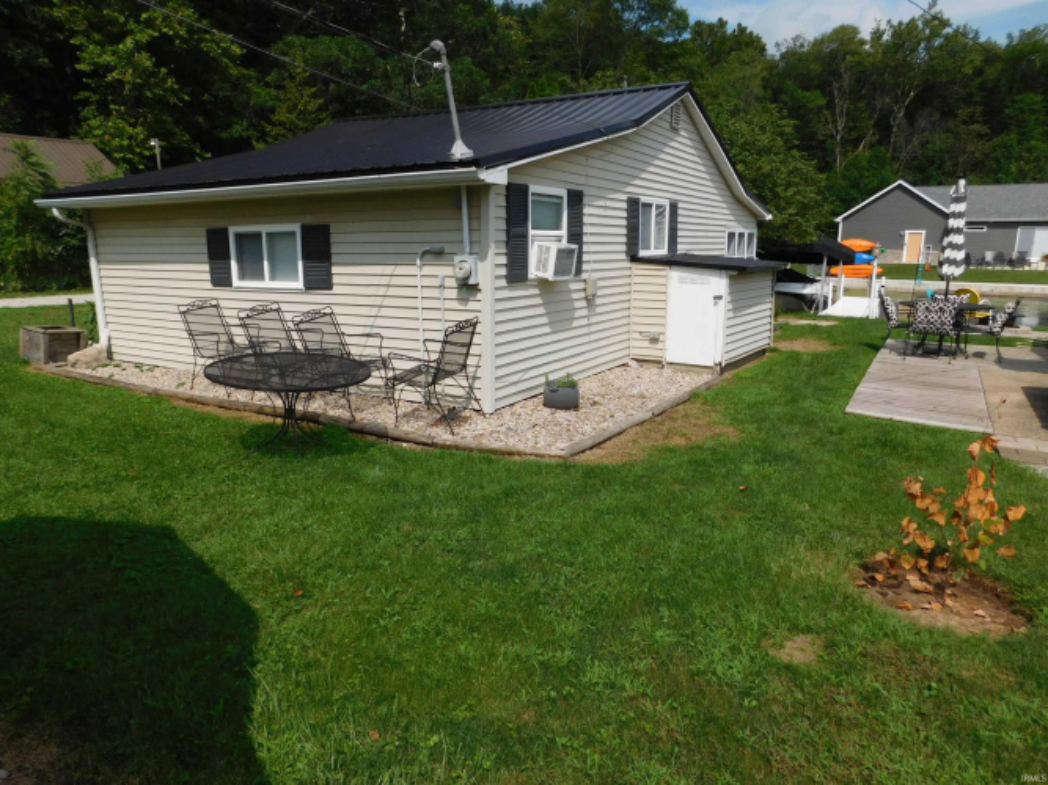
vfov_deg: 56.8
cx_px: 524
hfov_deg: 71.6
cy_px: 392
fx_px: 726
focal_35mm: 24
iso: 125
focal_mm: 4.1
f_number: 6
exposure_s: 1/800
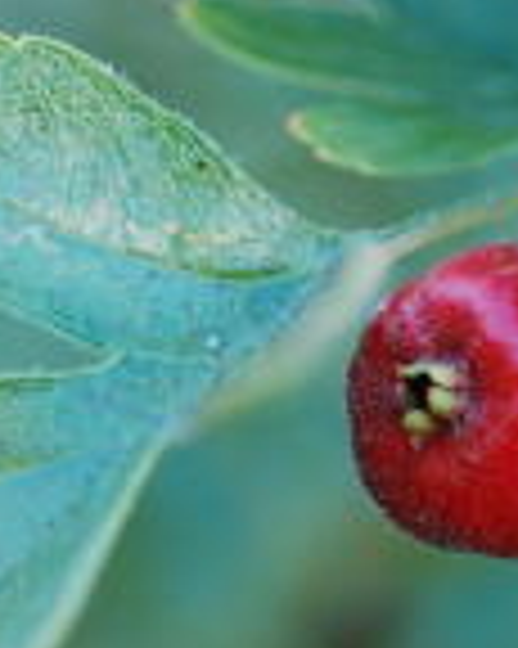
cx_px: 703
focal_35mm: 376
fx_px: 7213
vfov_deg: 5.1
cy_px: 45
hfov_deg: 4.1
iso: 250
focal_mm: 60
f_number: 3.3
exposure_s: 1/125
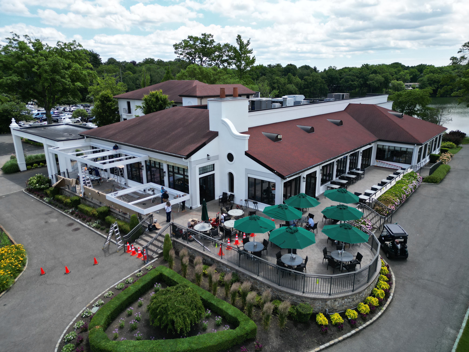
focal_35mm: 24
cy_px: 176
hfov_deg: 71.6
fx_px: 325
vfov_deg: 56.8
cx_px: 234
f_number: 1.7
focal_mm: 6.72
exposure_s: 1/2500
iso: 130
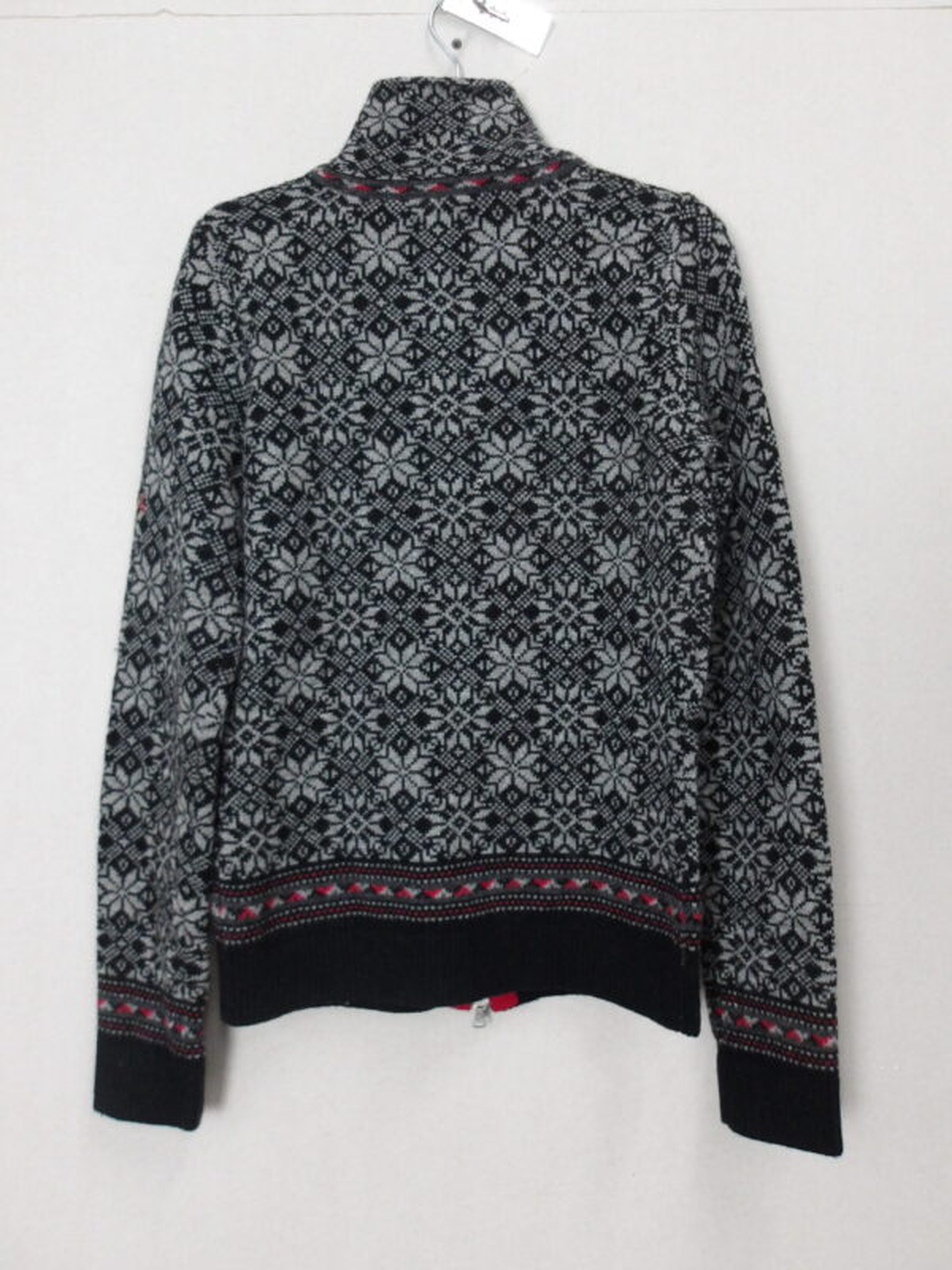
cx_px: 476
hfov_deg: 51.4
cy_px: 635
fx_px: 990
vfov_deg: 65.3
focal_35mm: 27
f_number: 3
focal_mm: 4.9
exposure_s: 1/60
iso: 590
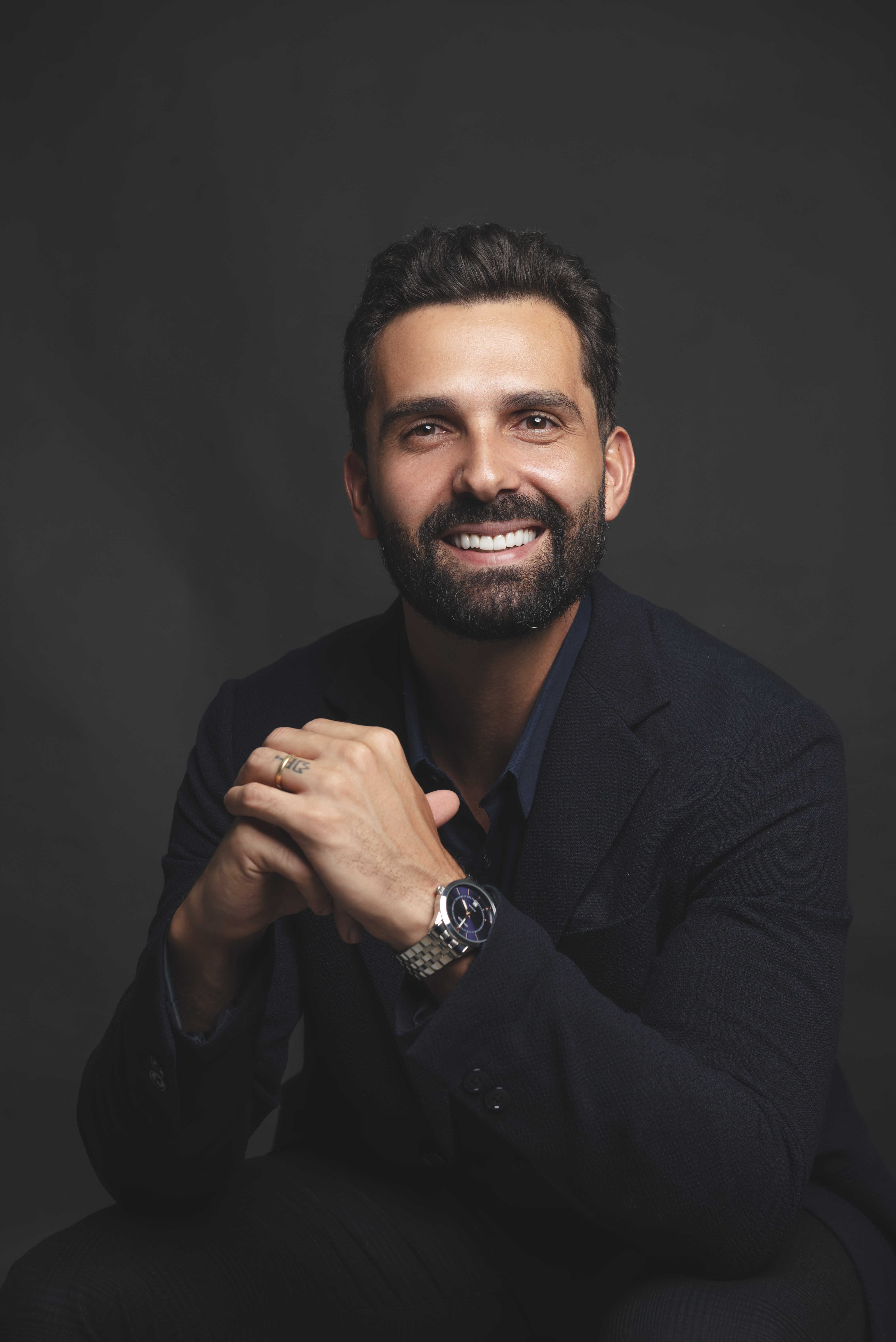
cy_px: 671
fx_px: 2462
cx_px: 448
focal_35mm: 66
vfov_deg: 30.5
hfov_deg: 20.6
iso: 100
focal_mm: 66
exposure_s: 1/60
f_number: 7.1
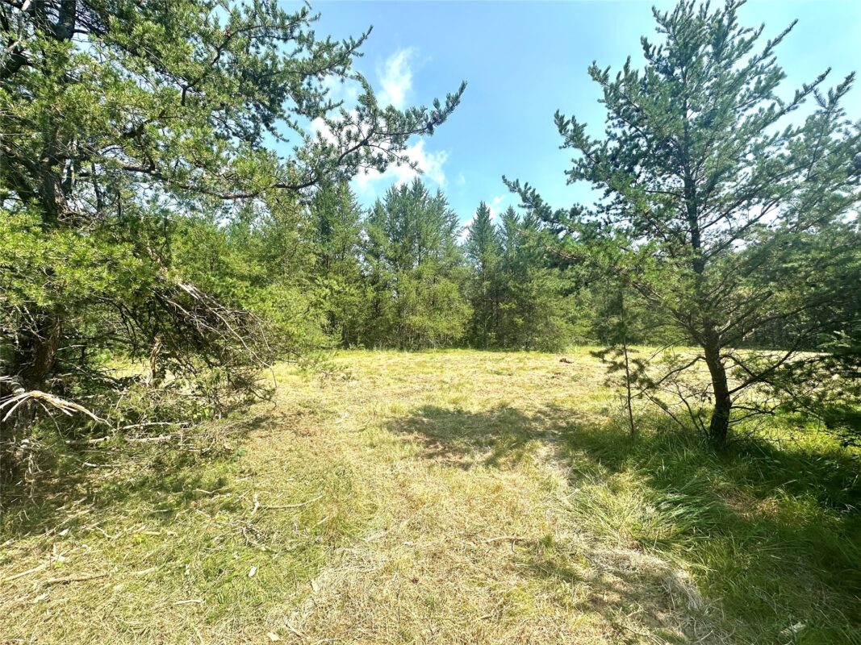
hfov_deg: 102.1
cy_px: 322
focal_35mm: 14
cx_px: 430
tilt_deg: +5.4
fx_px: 348
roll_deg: +1.0
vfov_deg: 85.7
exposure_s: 1/903
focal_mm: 2.22
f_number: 2.2
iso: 40
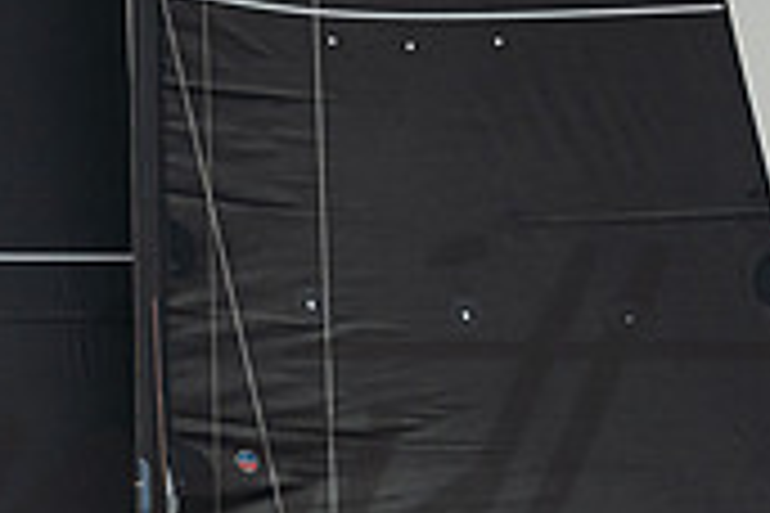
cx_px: 282
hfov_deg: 1.3
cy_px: 532
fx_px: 34883
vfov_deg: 0.8
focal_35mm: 1631
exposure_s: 1/4000
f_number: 5.6
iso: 500
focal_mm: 400
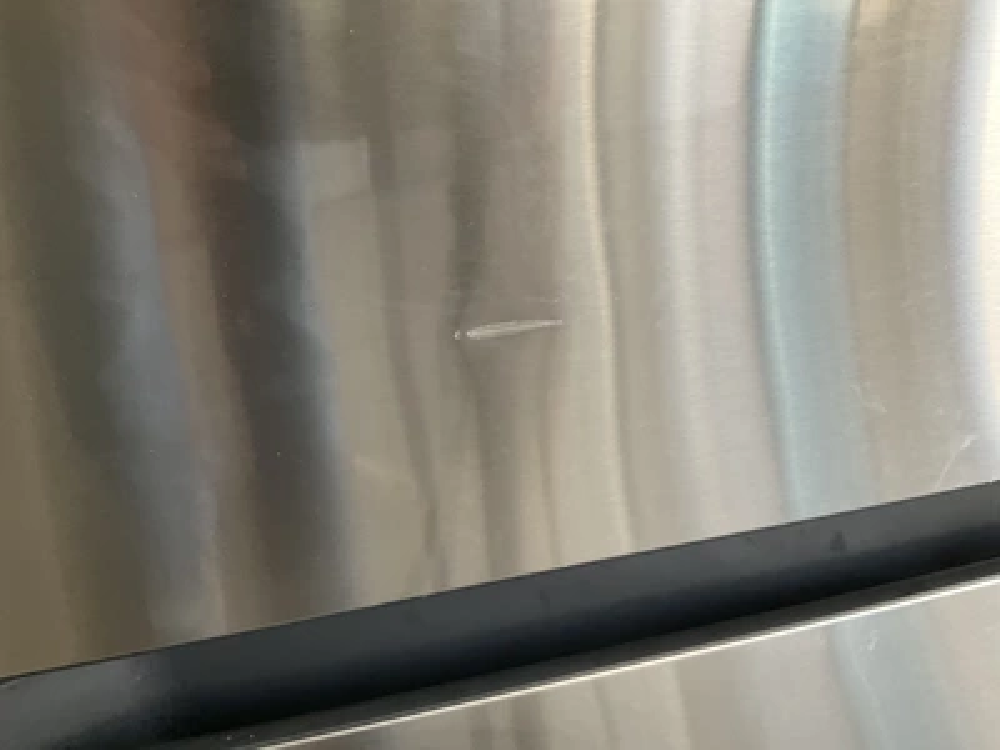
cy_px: 375
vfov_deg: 48.2
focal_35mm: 29
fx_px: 838
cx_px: 500
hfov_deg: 61.7
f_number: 1.8
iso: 100
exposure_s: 1/60
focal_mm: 3
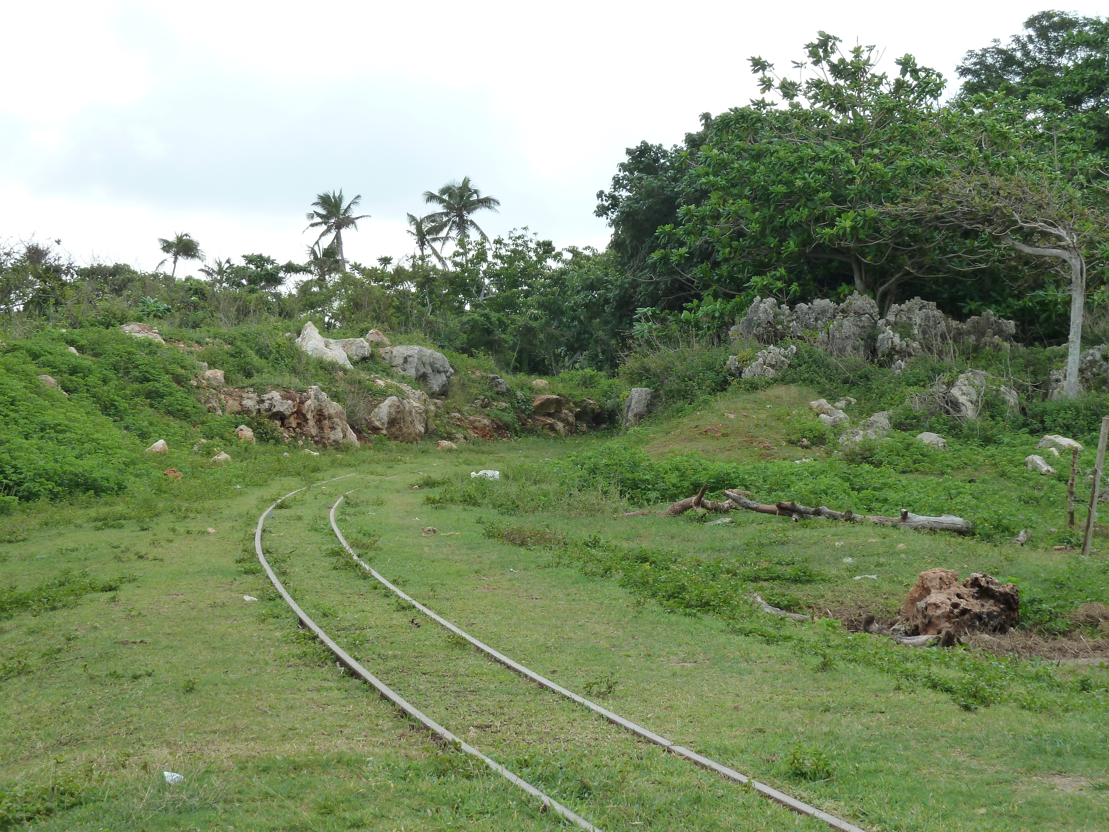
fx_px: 2307
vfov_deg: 20.4
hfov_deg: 27.0
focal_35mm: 72
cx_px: 554
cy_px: 416
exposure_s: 1/400
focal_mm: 11.9
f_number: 4.1
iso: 125
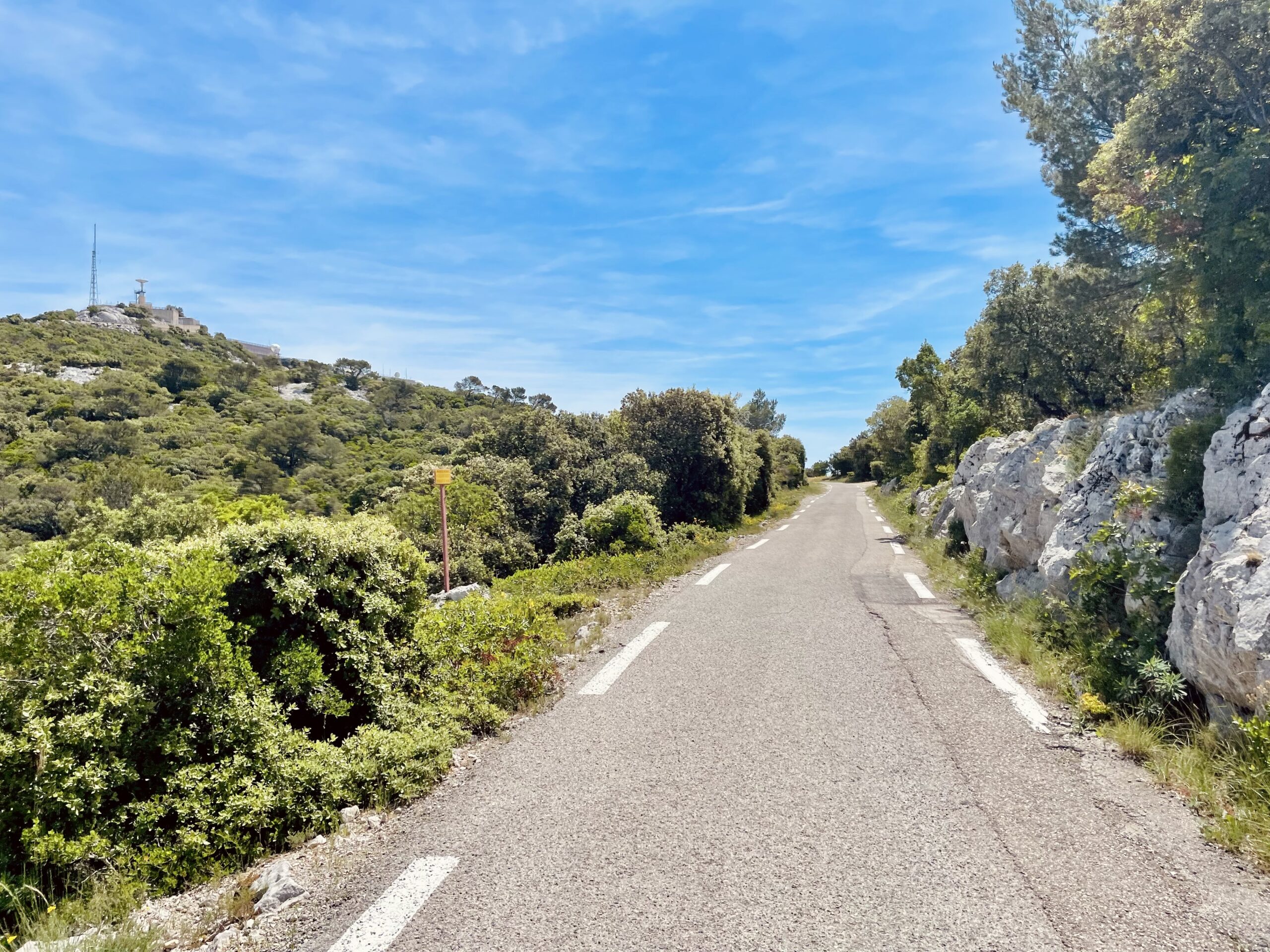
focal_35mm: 26
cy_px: 476
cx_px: 635
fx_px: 954
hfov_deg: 67.3
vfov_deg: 53.1
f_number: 1.6
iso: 32
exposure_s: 1/4831
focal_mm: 4.2
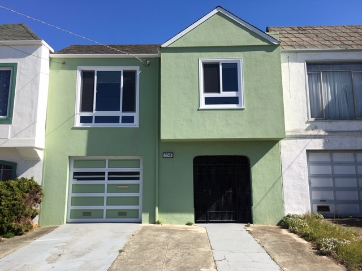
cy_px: 136
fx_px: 303
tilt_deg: +10.5
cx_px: 181
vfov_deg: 48.2
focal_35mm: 29
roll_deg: -0.1
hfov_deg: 61.7
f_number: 2.2
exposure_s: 1/1451
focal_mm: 4.15
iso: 25
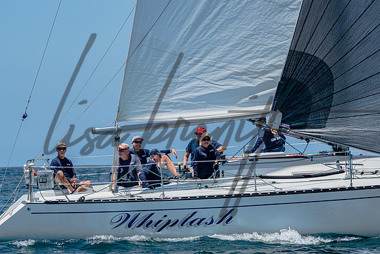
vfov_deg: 5.6
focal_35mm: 248
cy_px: 127
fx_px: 2613
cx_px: 190
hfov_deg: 8.3
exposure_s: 1/1600
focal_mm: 165
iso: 200
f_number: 5
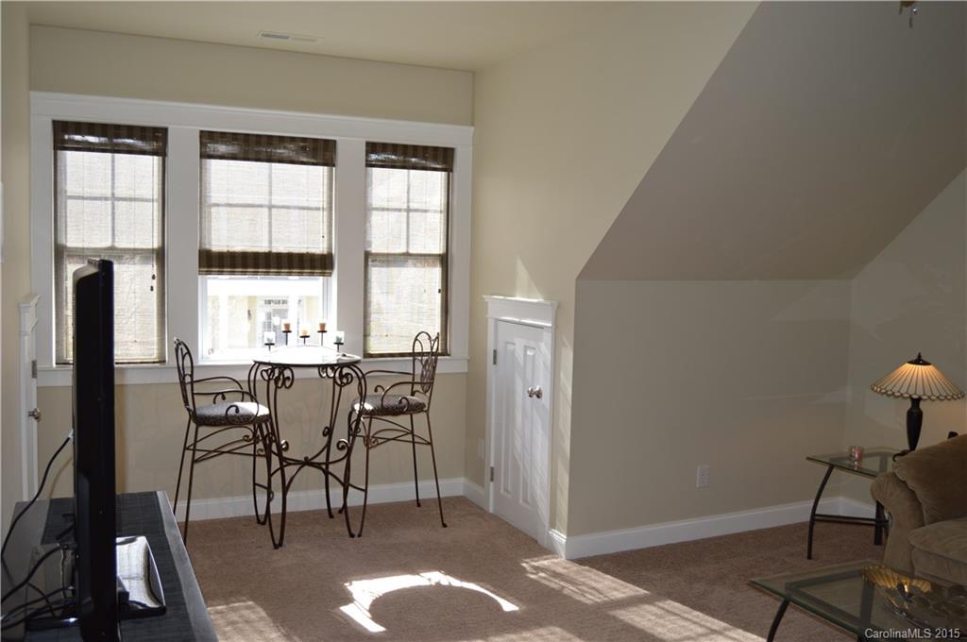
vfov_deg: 39.9
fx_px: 885
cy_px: 321
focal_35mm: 33
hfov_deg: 57.3
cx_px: 484
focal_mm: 22
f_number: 4
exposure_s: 1/125
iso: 220
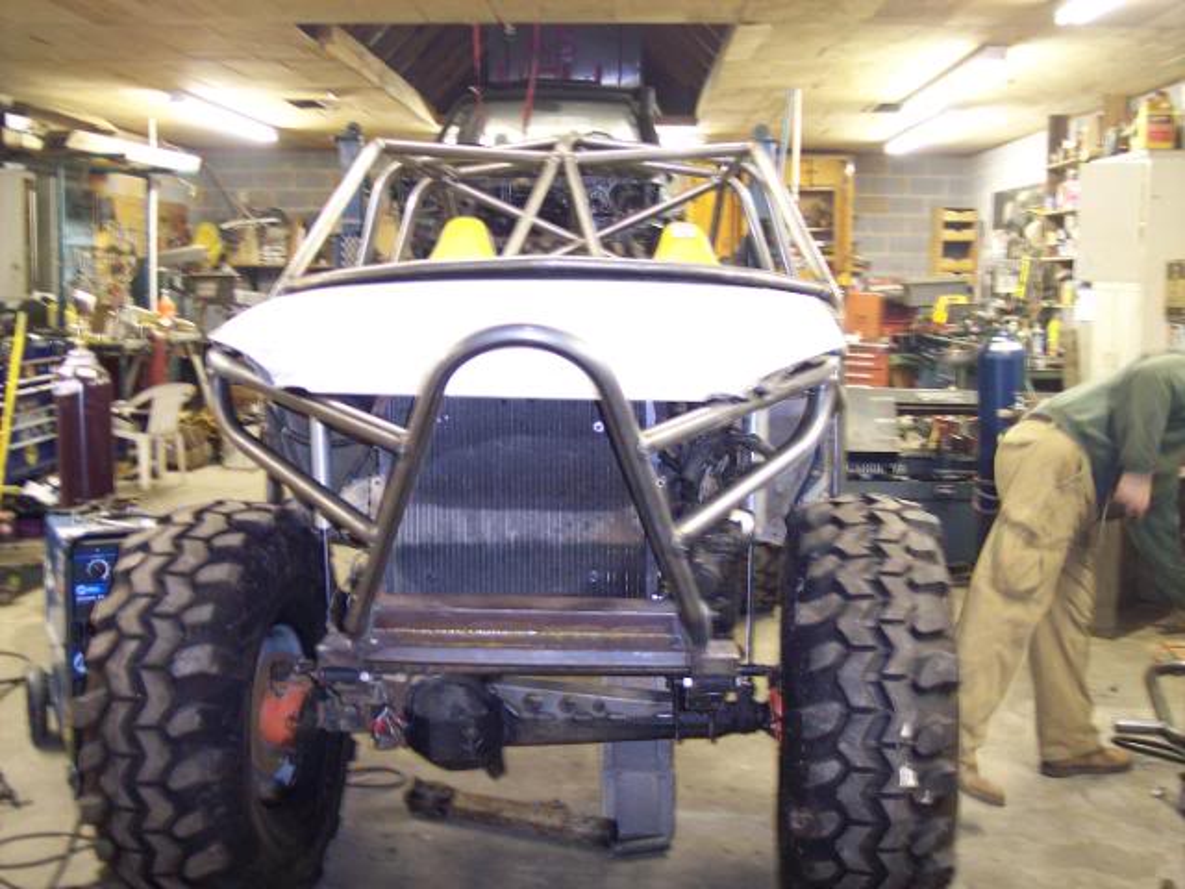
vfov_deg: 36.8
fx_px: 1335
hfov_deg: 47.9
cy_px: 444
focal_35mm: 39
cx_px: 592
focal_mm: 8
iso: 100
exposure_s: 1/4
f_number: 2.8
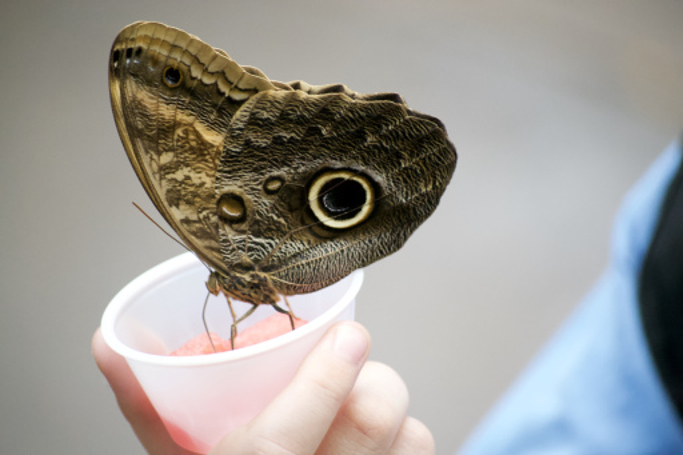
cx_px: 342
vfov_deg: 6.8
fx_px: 3840
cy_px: 228
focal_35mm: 202
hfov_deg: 10.2
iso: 3200
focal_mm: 135
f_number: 5
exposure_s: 1/125
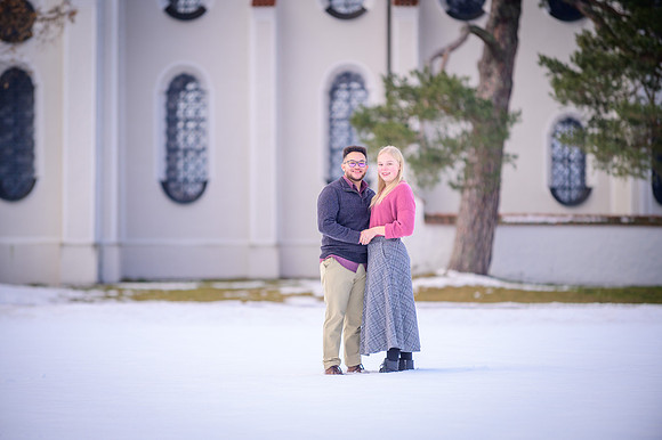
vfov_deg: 6.7
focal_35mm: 205
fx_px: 3759
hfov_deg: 10.1
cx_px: 331
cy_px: 220
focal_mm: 200
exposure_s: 1/400
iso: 250
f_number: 2.8
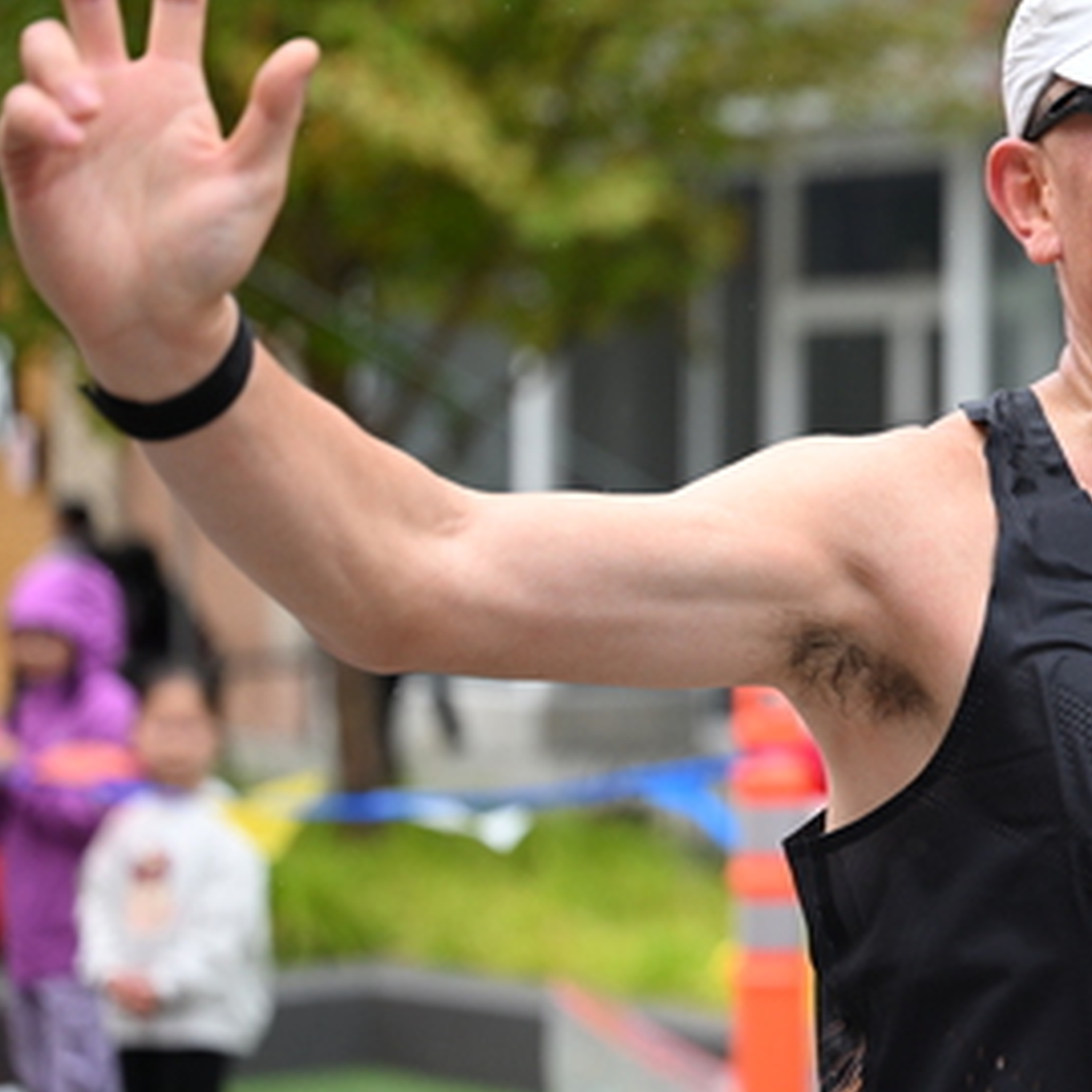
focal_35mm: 121
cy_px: 483
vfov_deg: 14.4
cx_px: 1052
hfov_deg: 14.2
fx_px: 4319
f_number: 2.8
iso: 1250
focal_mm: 70
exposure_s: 1/2000
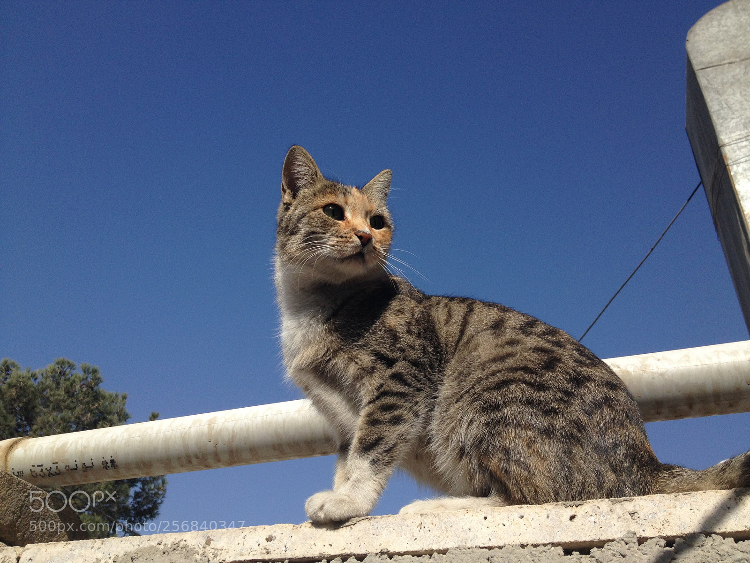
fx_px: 758
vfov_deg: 40.7
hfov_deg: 52.6
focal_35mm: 35
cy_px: 282
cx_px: 375
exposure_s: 1/2404
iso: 50
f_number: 2.4
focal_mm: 4.28
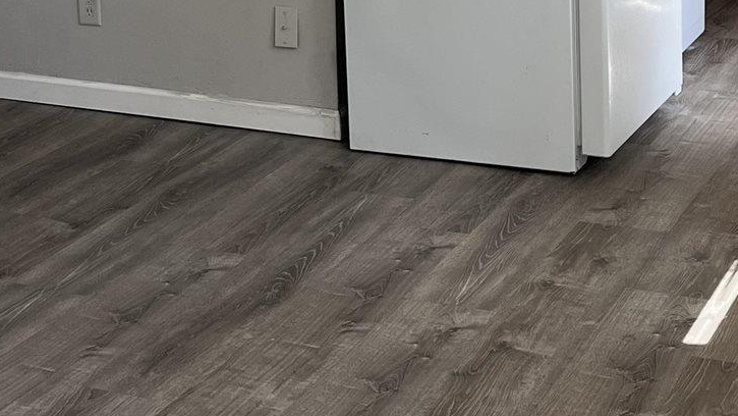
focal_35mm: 90
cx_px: 381
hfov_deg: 23.7
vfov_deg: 13.1
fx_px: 1761
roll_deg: +1.1
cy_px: -84
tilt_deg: -11.0
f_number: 1.6
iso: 80
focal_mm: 5.1
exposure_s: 1/122
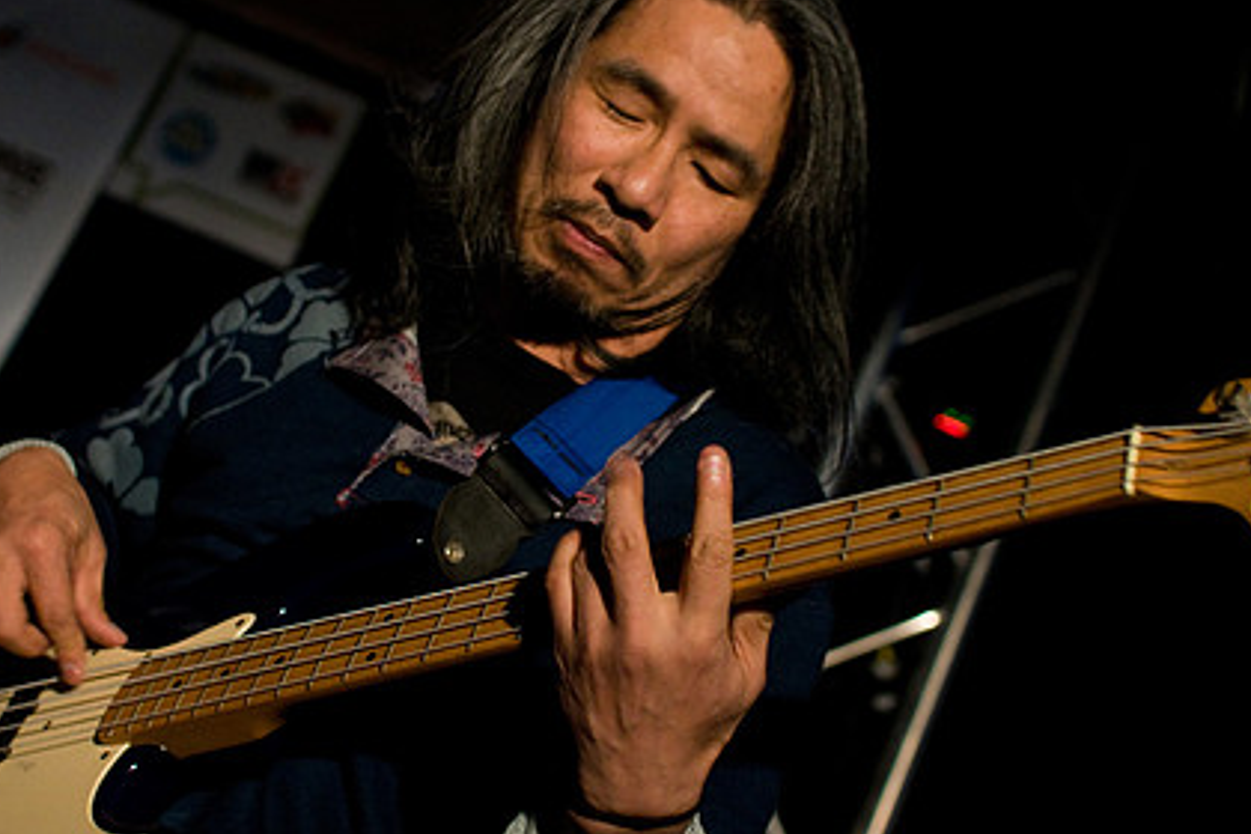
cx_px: 530
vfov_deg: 21.9
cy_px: 383
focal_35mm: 62
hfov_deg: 32.3
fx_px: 2154
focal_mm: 30
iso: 1000
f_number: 2.8
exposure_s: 1/100
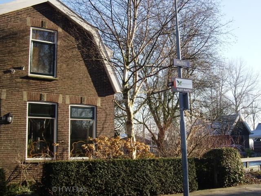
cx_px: 130
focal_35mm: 38
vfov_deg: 37.7
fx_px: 287
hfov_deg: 49.0
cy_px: 98
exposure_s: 1/500
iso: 64
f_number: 2.8
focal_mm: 7.9
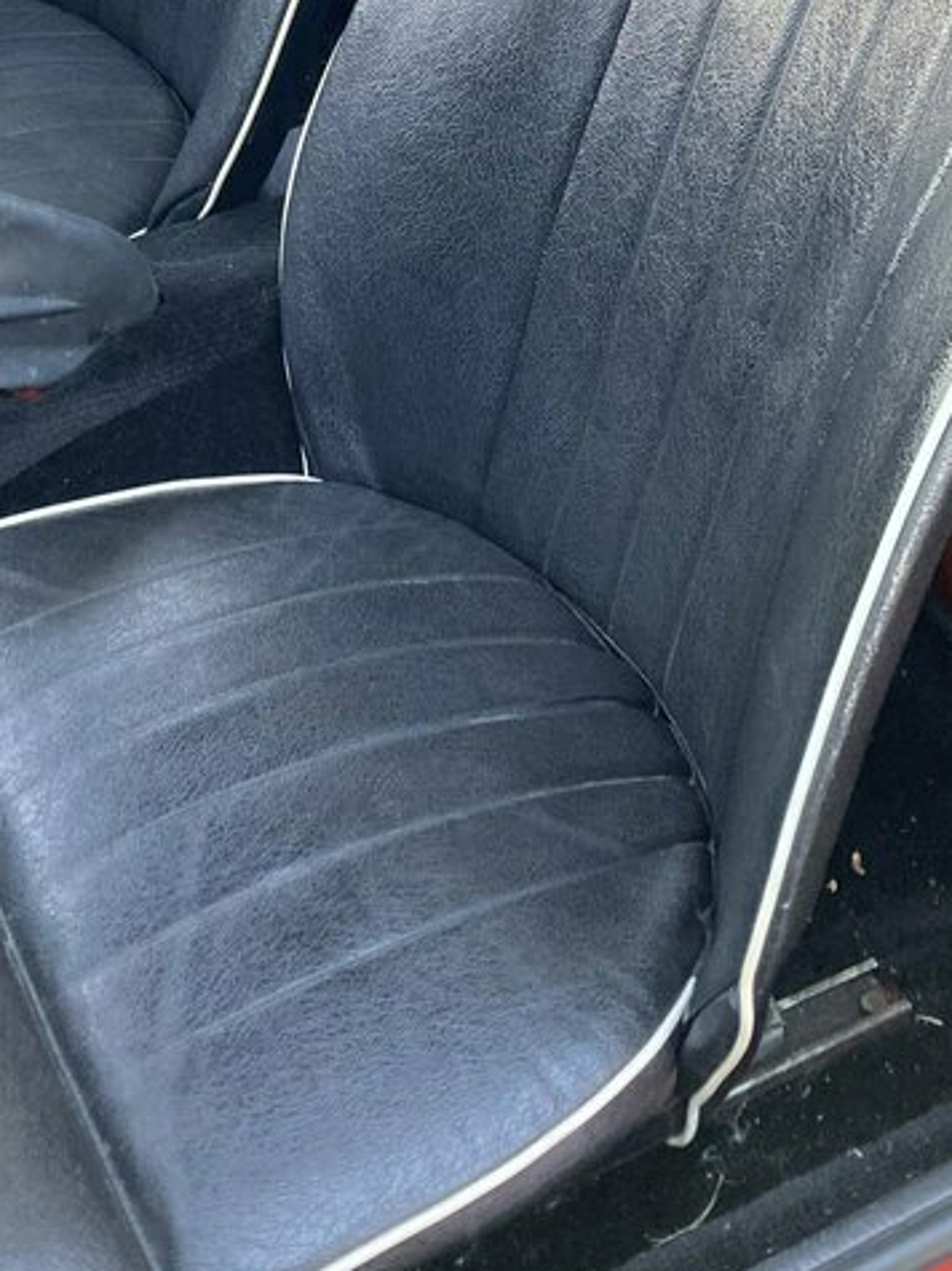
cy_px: 120
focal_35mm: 59
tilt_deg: -31.3
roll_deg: +5.1
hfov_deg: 24.7
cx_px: 358
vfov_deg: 31.2
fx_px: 2164
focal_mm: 3.99
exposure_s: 1/60
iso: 160
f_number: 1.8
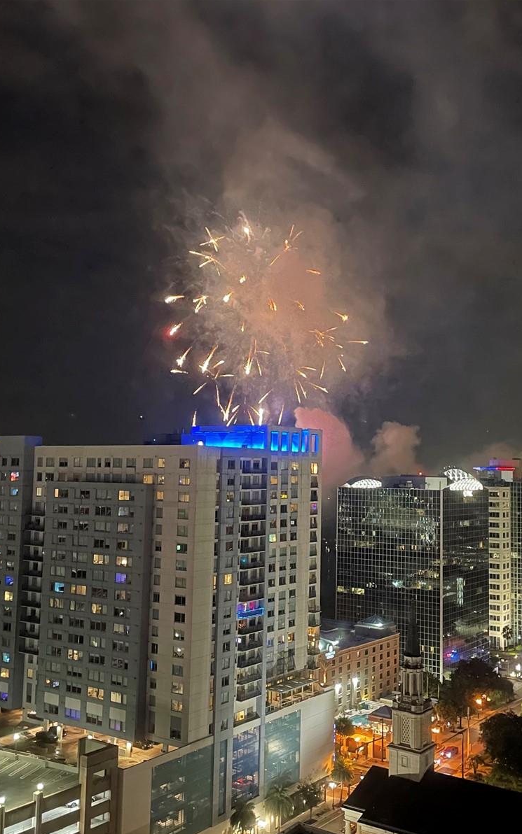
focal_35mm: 37
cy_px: 416
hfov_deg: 34.4
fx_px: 842
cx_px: 305
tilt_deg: +4.5
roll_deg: -0.9
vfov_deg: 52.7
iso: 1600
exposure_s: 1/15
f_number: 1.6
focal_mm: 4.2
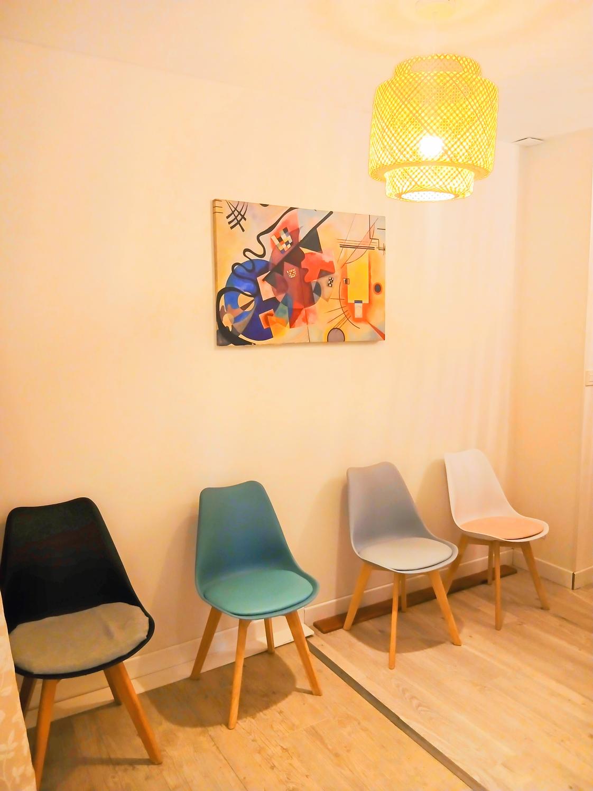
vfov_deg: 67.3
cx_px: 296
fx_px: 594
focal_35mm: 26
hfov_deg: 53.1
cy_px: 396
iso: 250
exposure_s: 1/25
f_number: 1.8
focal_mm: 3.98
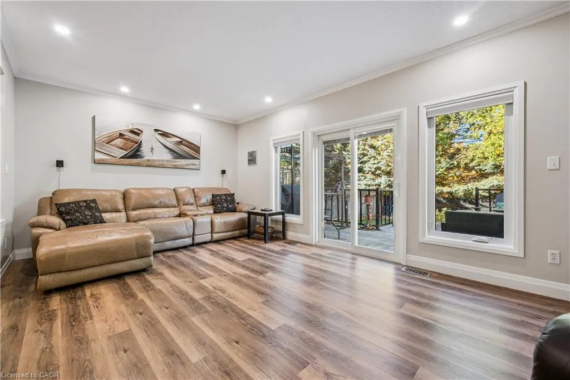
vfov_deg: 77.3
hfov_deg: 100.4
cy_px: 190
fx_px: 237
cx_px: 285
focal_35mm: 15
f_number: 8
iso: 200
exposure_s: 1/13
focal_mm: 15
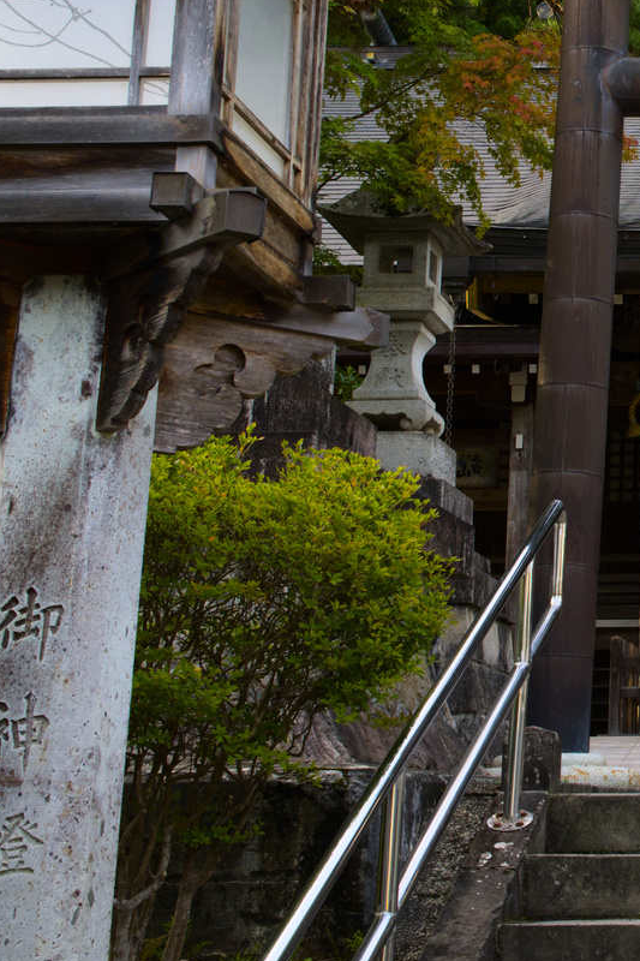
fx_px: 2034
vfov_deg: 26.4
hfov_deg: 16.5
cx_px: 927
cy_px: 306
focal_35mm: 76
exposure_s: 1/80
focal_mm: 30.5
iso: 250
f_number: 9
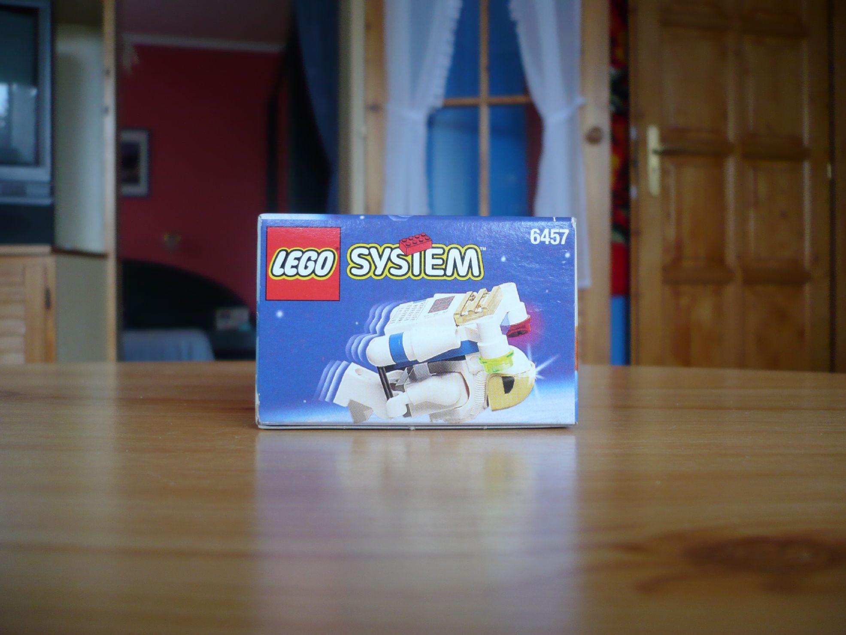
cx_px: 423
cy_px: 318
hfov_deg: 52.6
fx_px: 855
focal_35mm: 35
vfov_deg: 40.7
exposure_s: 1/25
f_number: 2.8
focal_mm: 5.8
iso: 100
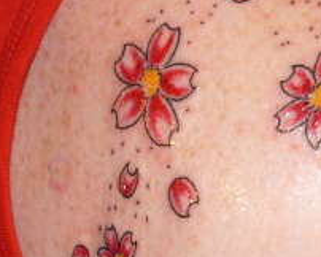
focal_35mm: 110
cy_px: 163
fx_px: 1046
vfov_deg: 14.0
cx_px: 219
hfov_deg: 17.4
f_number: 2.8
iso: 100
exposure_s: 1/45
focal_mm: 6.3
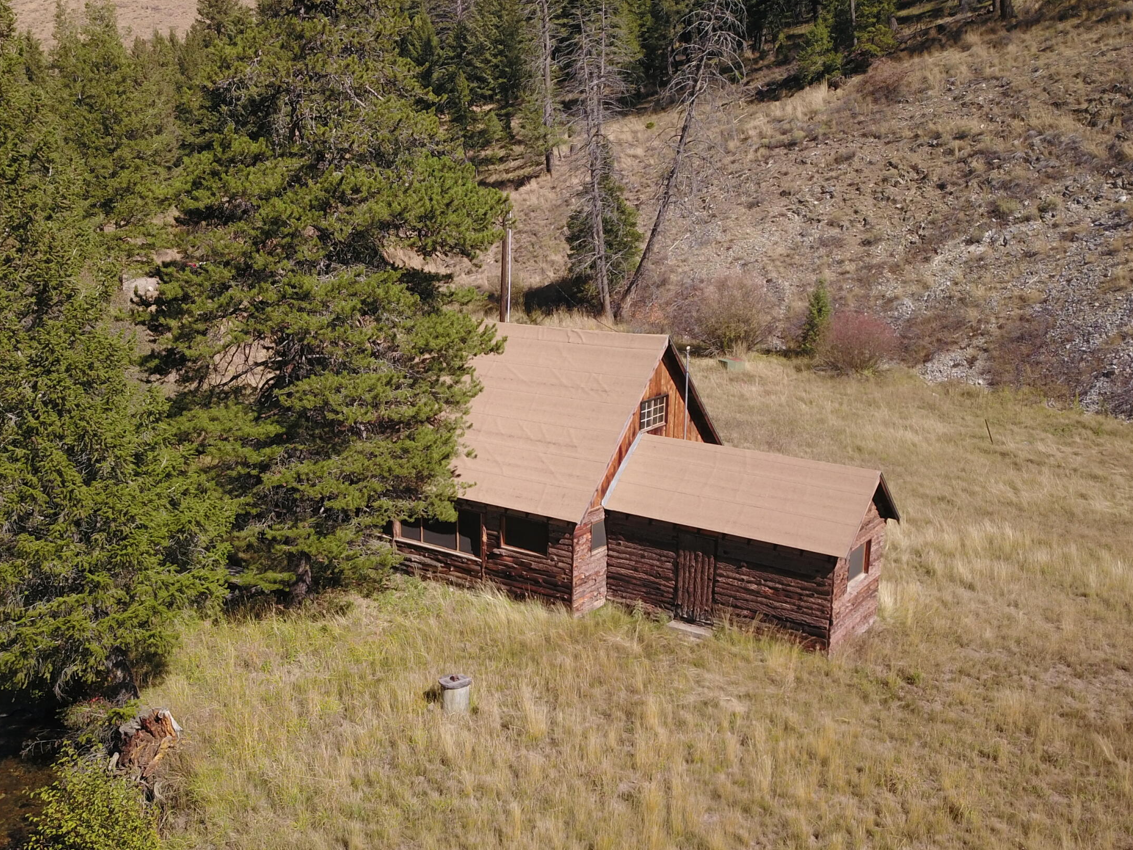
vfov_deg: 39.7
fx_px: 1178
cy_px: 434
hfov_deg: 51.1
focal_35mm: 36
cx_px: 477
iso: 100
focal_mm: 4.73
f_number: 2.2
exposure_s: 1/312
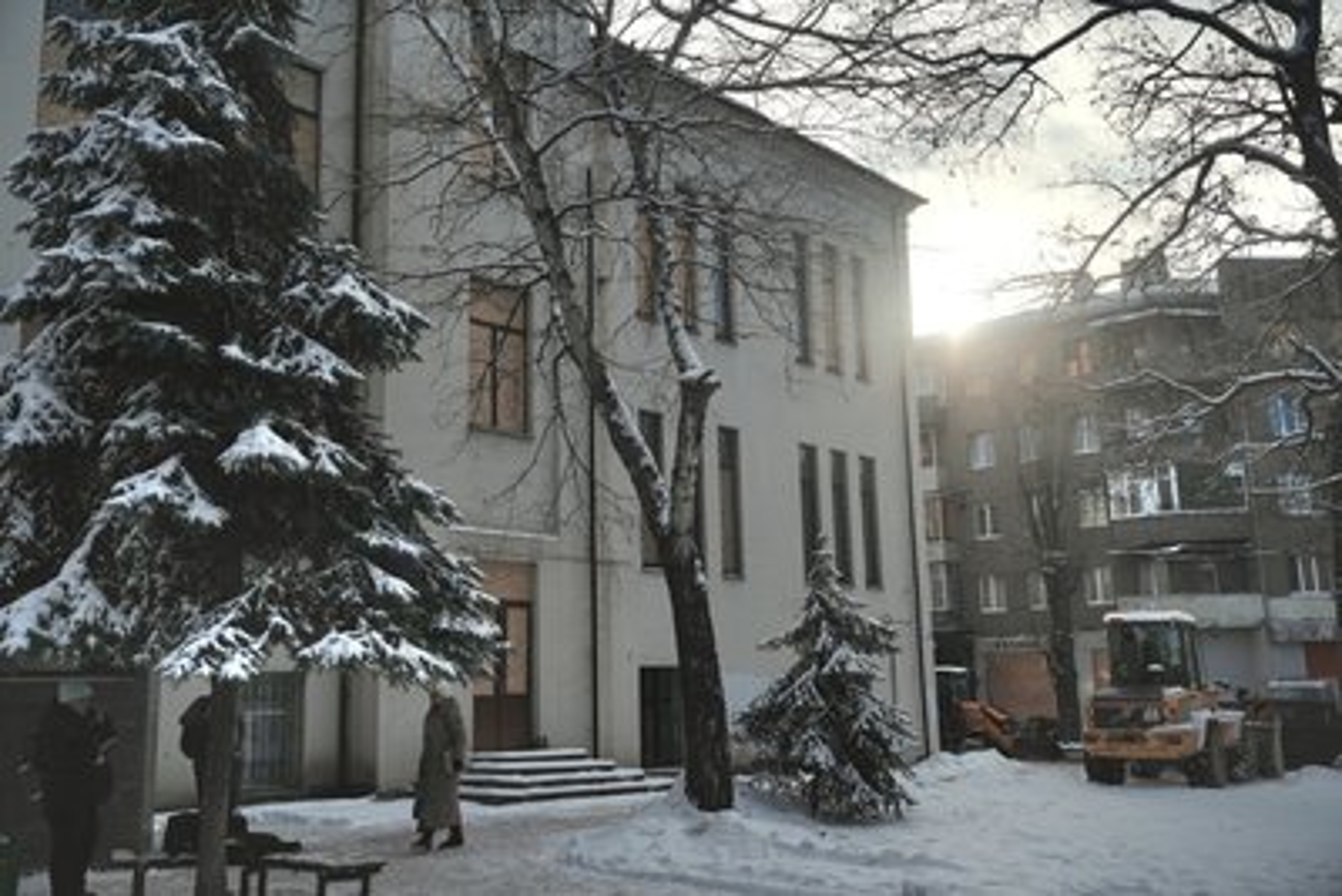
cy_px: 448
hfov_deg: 57.2
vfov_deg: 40.0
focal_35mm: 33
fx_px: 1231
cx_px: 671
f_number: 8
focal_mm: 33
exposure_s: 1/10000
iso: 200
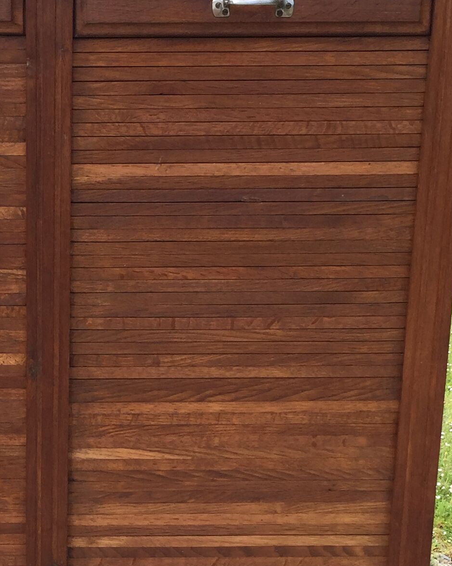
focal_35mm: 79
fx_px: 1321
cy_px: 441
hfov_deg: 19.2
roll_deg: -2.4
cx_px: 88
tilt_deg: -21.4
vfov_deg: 23.8
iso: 32
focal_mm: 4.15
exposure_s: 1/380
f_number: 2.2
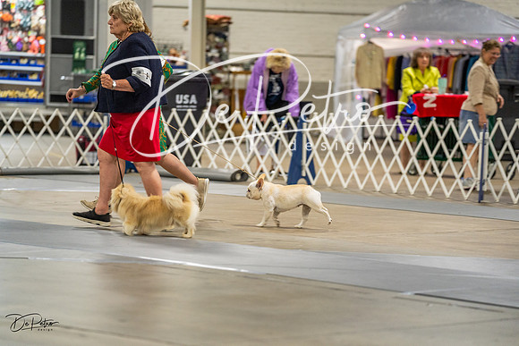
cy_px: 173
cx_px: 260
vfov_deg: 9.8
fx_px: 2019
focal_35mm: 140
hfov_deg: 14.7
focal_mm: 140
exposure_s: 1/160
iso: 2000
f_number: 2.8
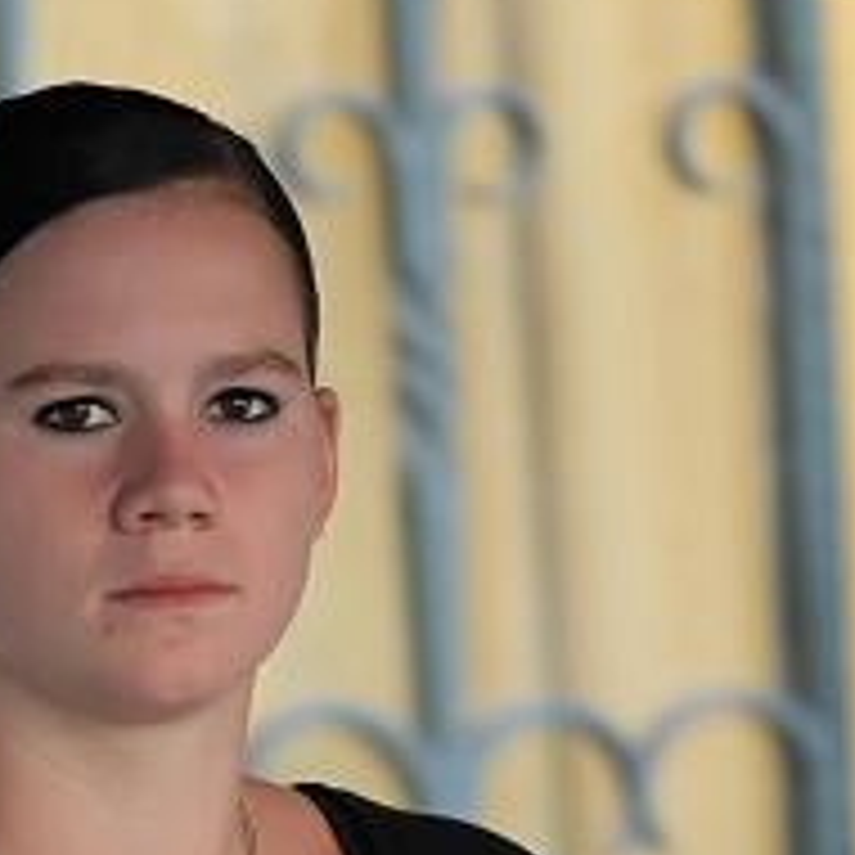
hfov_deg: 1.9
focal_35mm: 939
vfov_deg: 1.9
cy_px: 1400
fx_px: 26240
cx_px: 130
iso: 400
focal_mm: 200
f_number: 2.8
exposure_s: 1/320
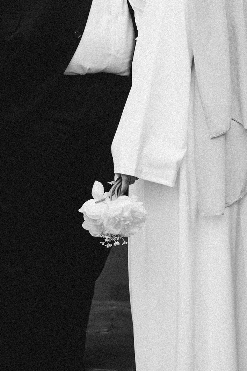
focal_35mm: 181
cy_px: -112
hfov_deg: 7.6
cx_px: 122
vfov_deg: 11.1
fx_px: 1863
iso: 50
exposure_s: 1/200
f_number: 1.4
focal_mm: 50
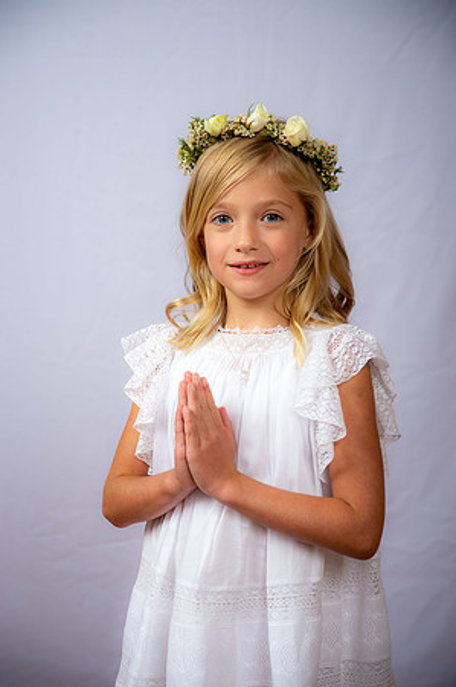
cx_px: 228
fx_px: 1619
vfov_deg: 23.9
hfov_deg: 16.0
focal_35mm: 85
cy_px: 344
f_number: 6.3
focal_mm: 85
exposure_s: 1/160
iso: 250
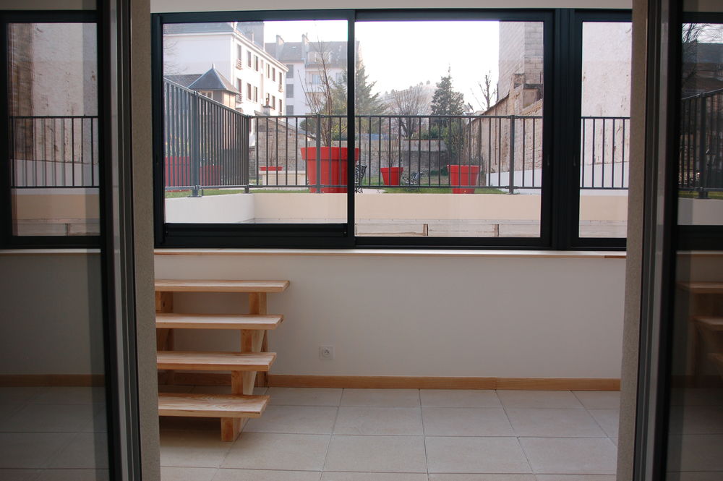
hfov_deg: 53.2
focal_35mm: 36
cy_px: 240
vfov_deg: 36.8
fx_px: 722
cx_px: 362
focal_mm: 24
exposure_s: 1/125
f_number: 5.6
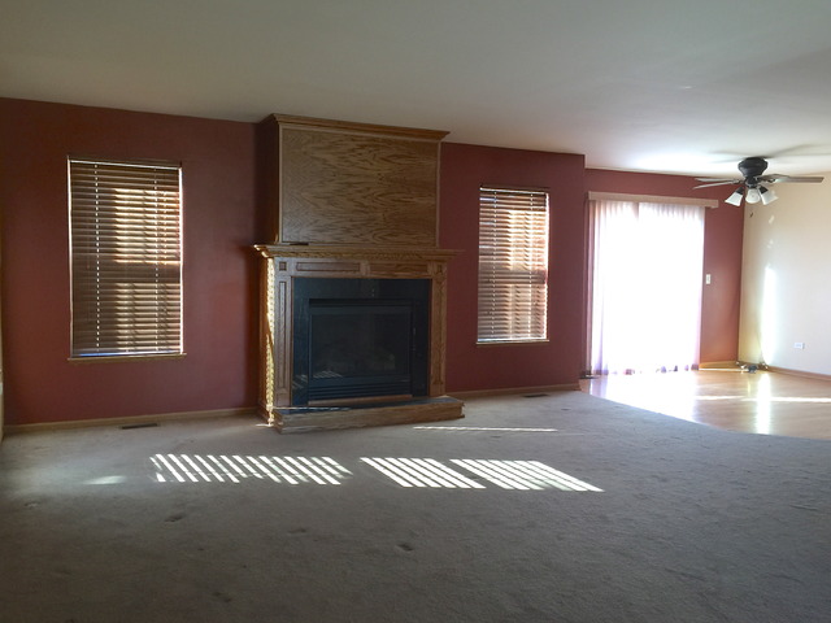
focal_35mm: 29
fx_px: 696
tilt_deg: -4.8
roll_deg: -0.6
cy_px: 312
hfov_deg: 61.7
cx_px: 416
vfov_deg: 48.2
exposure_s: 1/30
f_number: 2.2
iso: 40
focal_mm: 4.15
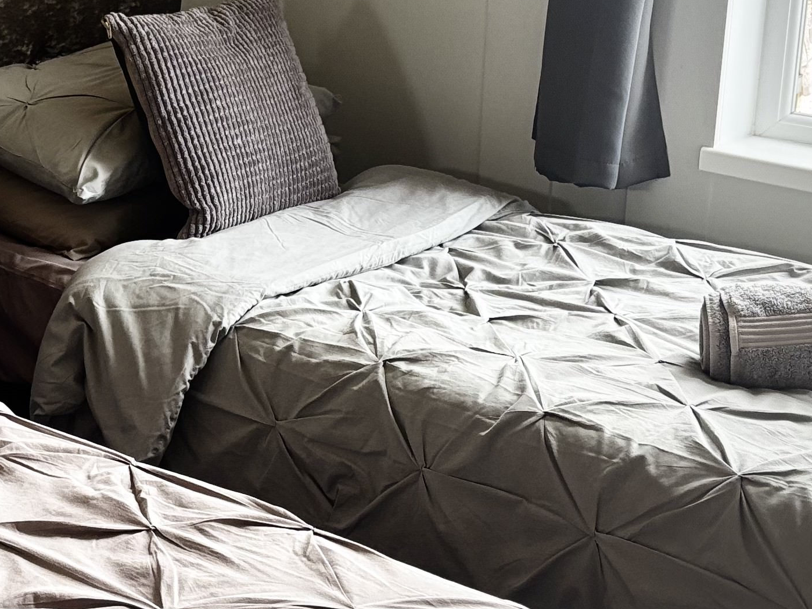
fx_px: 1759
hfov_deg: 25.7
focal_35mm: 75
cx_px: 203
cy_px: 219
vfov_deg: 19.6
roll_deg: +0.1
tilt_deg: -17.2
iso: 100
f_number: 1.6
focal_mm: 5.96
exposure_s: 1/121
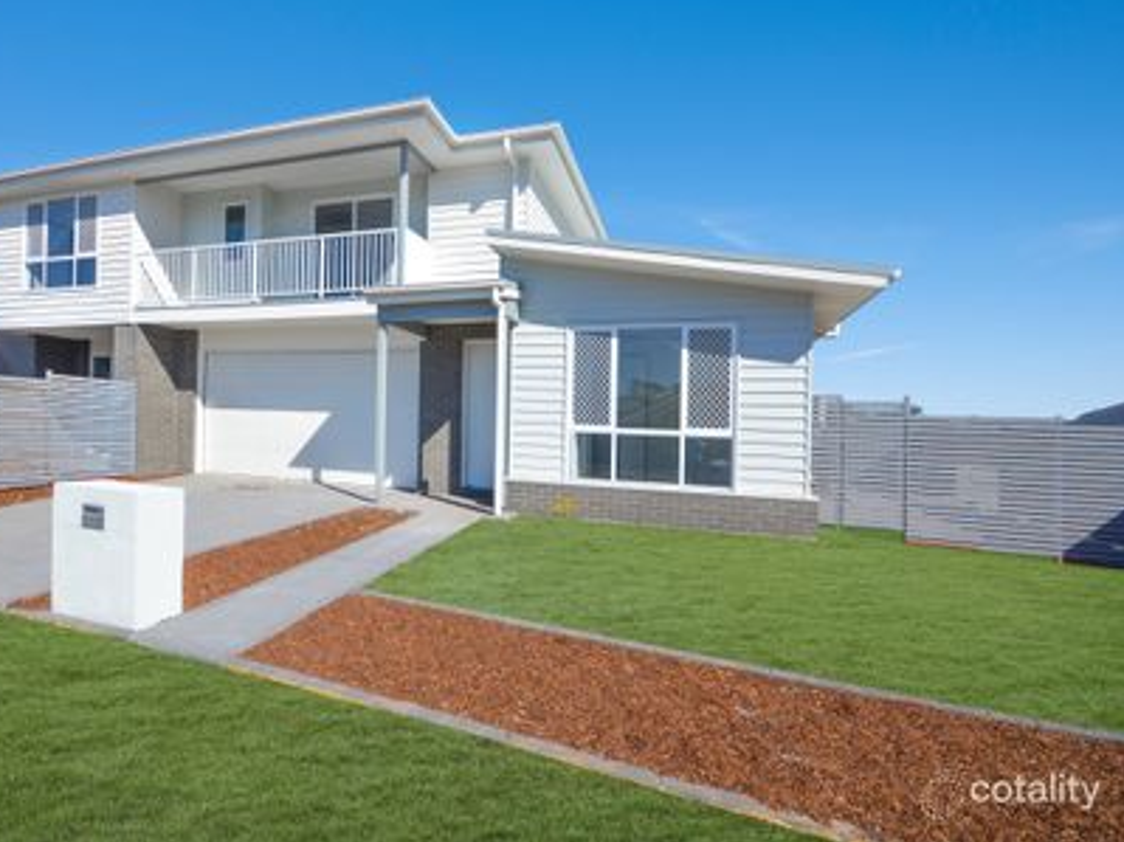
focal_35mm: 17
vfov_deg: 74.7
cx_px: 485
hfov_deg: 90.5
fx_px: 552
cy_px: 407
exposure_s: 1/250
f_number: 8
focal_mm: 10
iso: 100
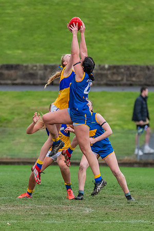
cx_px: 94
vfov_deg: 2.6
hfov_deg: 1.8
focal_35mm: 784
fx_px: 5030
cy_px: 95
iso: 1600
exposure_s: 1/1250
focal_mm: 360
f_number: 6
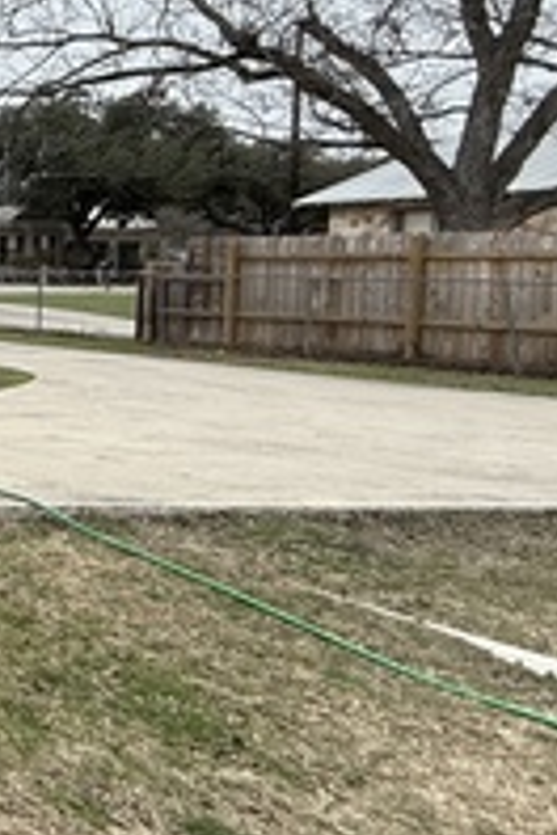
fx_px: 1091
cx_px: -760
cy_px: 295
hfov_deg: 15.5
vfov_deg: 41.5
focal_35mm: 47
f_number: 2.2
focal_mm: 2.22
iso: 50
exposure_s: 1/658
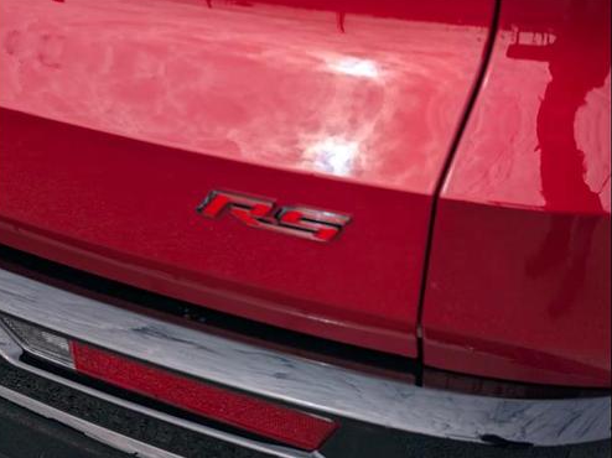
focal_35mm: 50
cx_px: 301
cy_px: 227
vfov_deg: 29.1
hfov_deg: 38.2
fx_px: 884
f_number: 1.68
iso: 23
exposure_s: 1/2000
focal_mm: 6.9
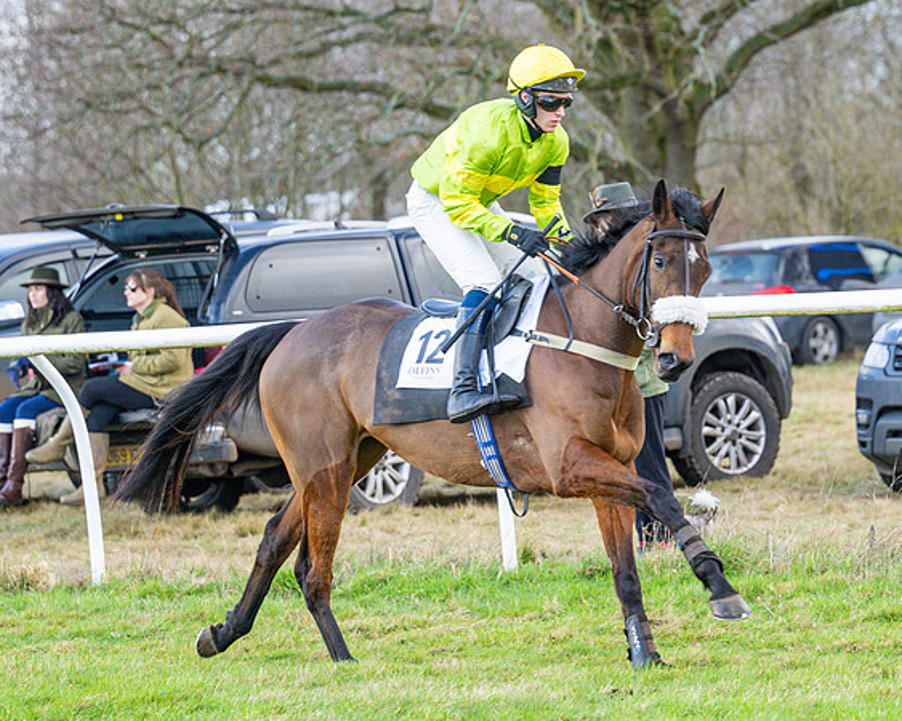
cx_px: 492
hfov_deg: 7.3
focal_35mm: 265
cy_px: 365
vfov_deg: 5.8
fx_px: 7078
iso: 500
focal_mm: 135
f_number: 4
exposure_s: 1/800
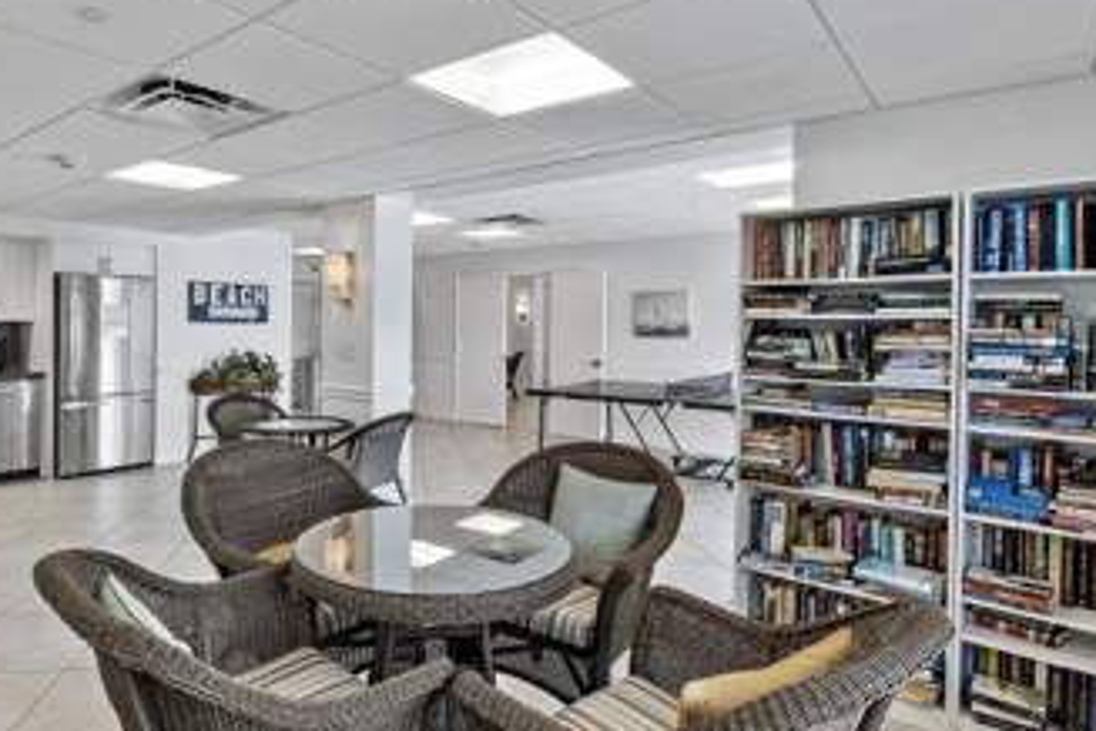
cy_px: 325
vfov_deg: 57.1
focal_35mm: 22
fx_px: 670
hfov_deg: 77.6
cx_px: 436
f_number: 11
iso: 160
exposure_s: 1/10
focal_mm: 10
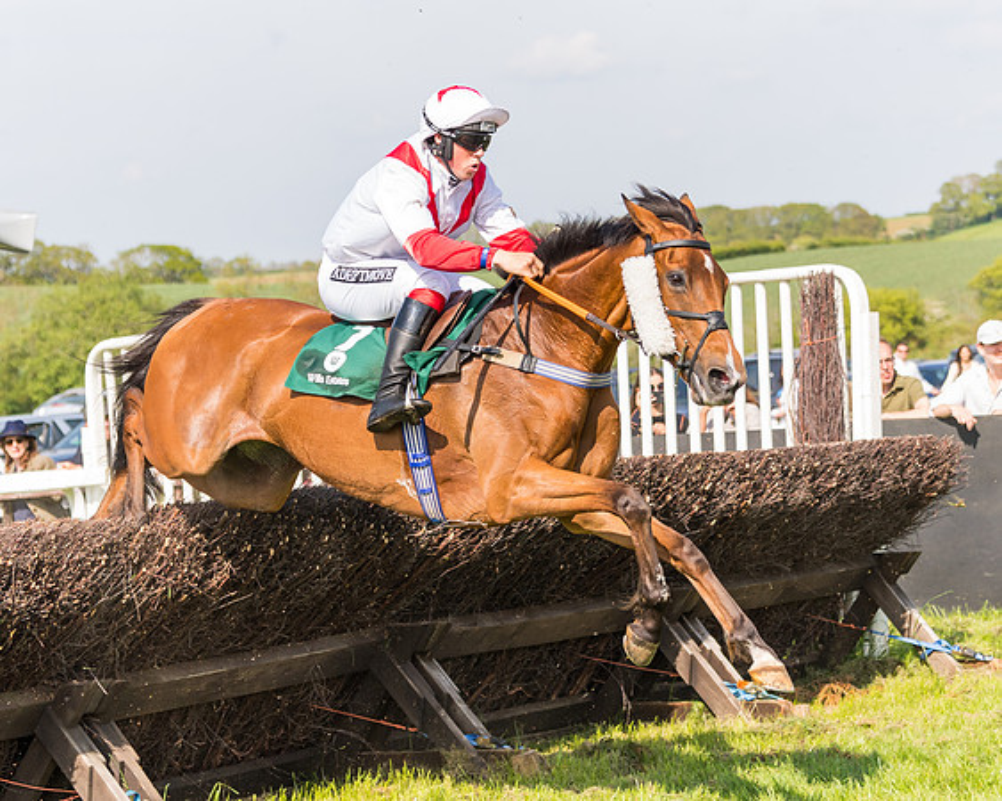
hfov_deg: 16.3
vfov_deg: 13.0
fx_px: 3506
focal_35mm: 118
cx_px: 501
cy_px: 400
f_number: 4
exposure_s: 1/2500
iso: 400
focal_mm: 70
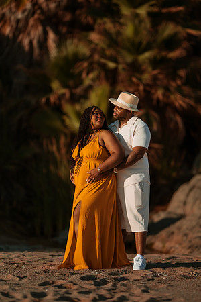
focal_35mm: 135
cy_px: 151
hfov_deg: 10.2
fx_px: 1131
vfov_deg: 15.2
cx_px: 100
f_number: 1.8
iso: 100
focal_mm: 135
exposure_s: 1/4000
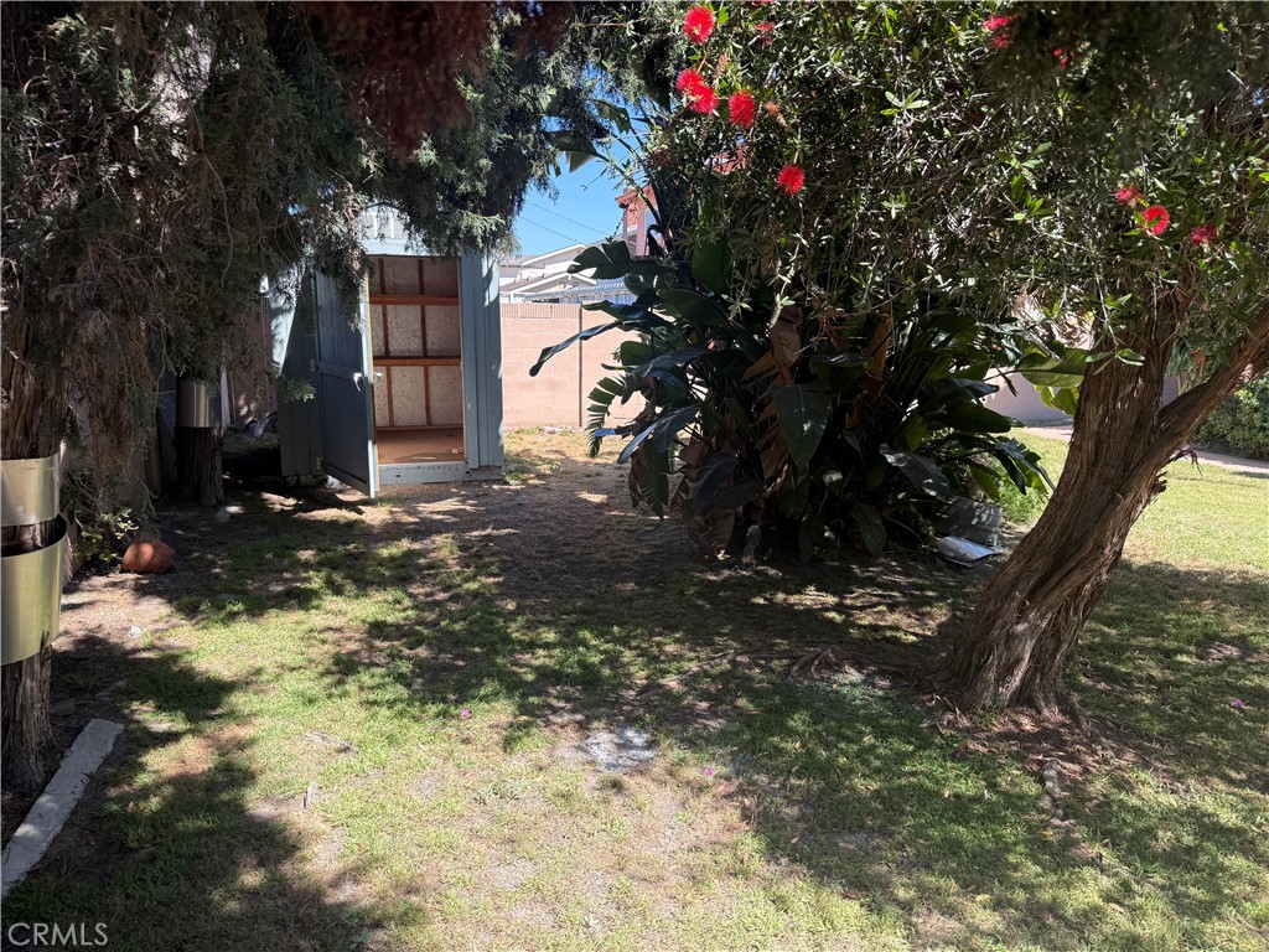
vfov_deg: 56.8
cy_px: 476
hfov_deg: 71.6
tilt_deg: -9.7
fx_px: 880
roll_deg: +0.1
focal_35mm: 24
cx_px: 634
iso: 80
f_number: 1.78
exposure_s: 1/822
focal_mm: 6.76
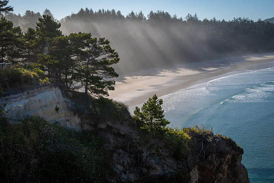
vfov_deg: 31.7
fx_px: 321
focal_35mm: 42
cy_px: 94
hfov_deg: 46.2
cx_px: 130
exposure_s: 1/400
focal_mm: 39
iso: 500
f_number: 18
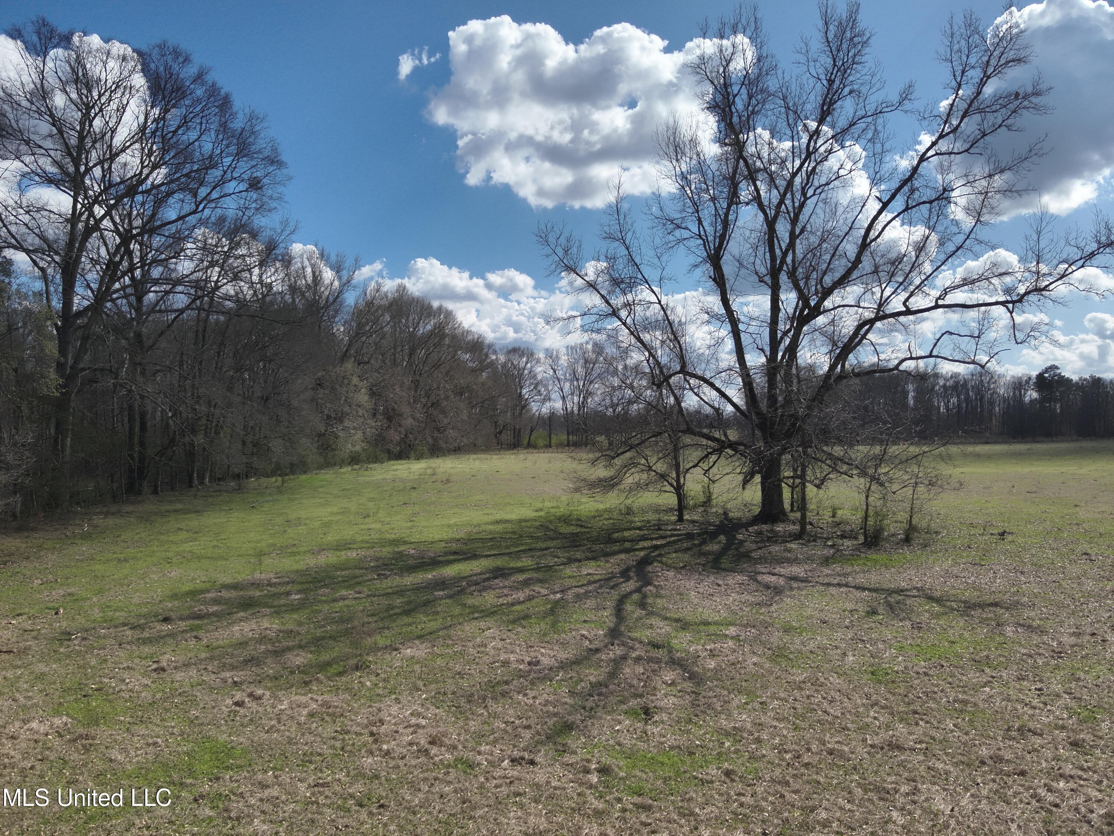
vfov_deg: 56.8
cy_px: 418
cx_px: 557
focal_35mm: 24
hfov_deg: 71.6
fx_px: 772
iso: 100
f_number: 2.8
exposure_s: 1/2000
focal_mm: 4.4
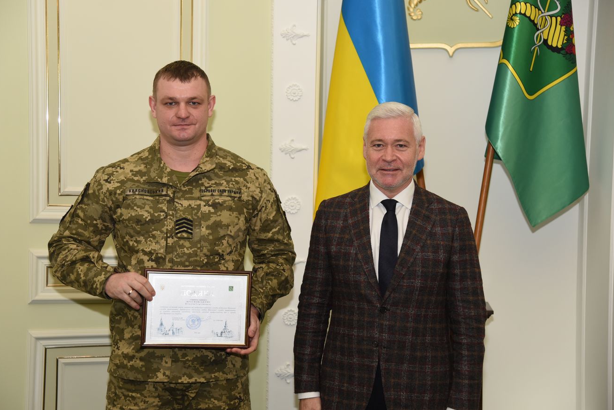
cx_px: 294
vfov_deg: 20.6
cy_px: 209
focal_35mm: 66
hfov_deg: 30.5
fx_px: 1126
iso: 800
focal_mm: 62
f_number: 4
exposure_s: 1/200
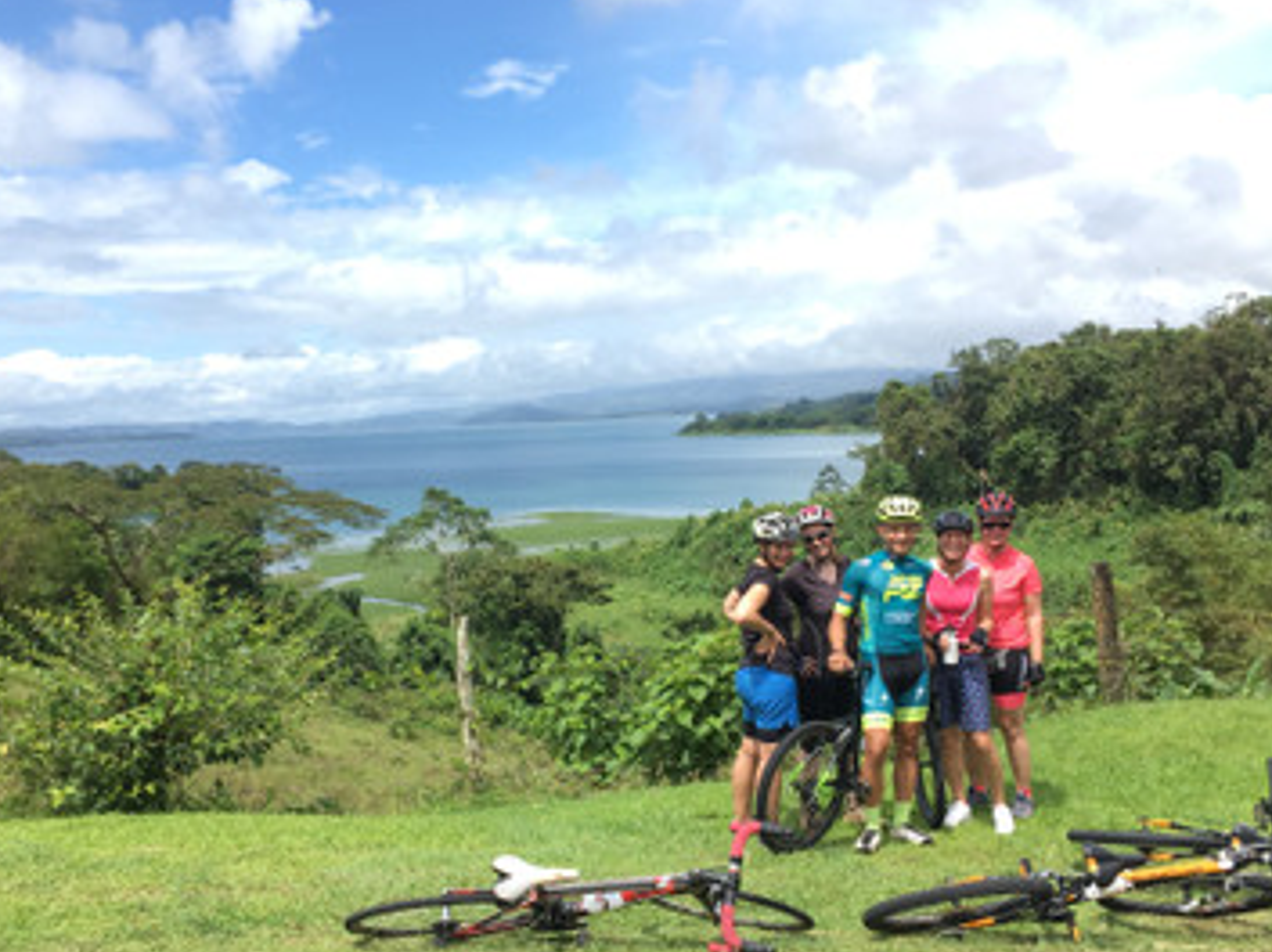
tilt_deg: -5.8
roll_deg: +2.2
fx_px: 1358
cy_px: 528
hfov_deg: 50.2
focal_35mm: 37
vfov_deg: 38.6
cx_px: 616
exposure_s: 1/974
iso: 25
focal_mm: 4.15
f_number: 2.2
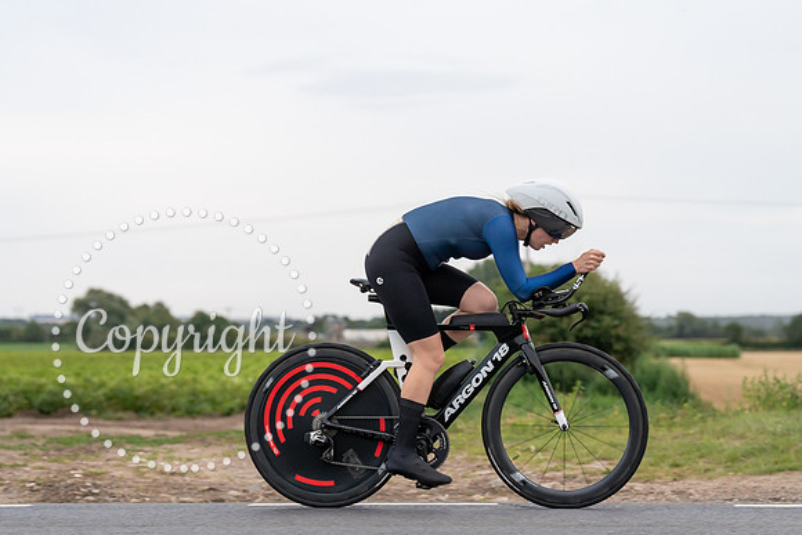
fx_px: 1891
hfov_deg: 23.9
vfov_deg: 16.1
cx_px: 401
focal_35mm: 85
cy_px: 268
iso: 1600
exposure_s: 1/800
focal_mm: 84
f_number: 3.5
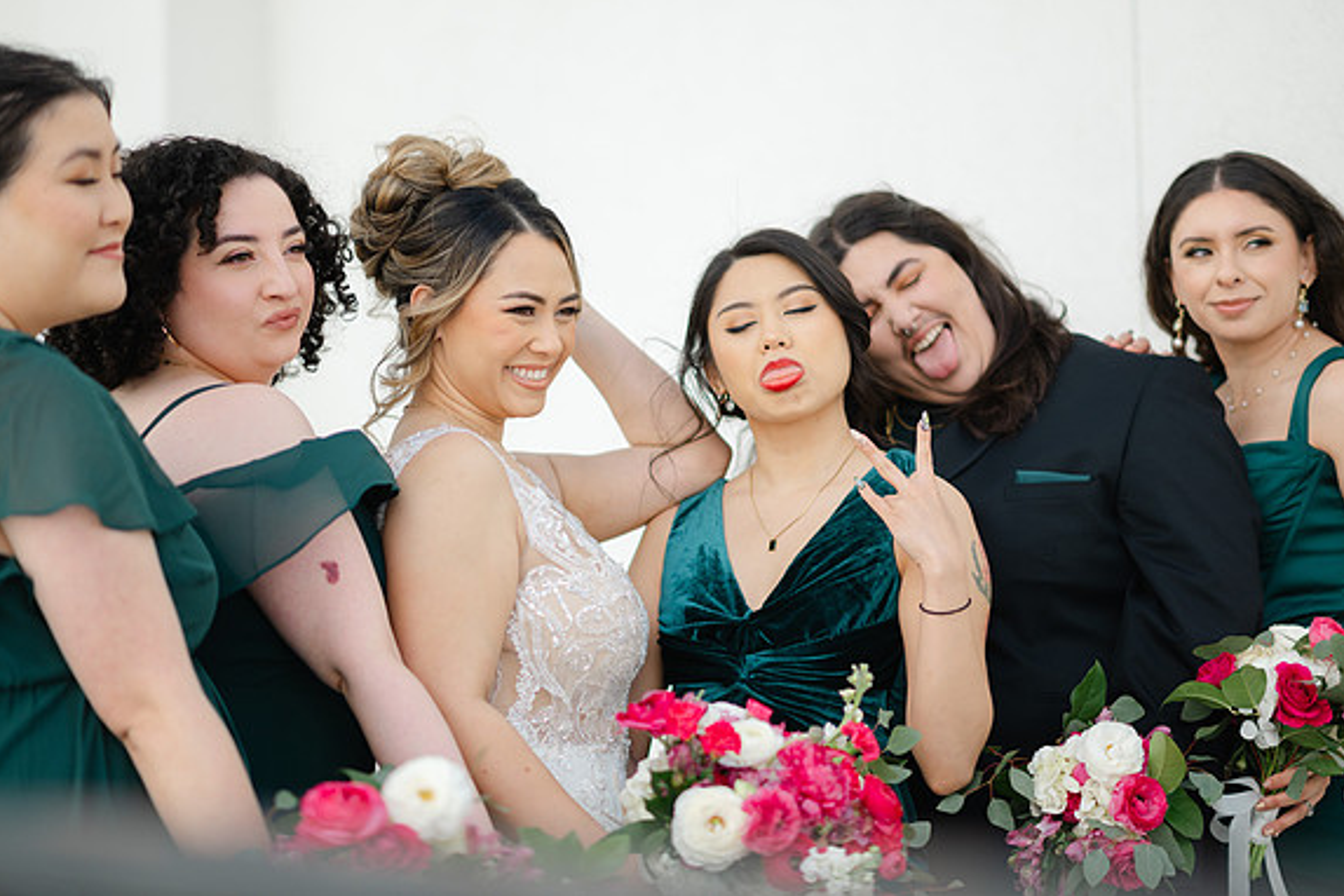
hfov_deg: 23.6
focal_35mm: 86
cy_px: 444
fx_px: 3210
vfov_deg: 15.9
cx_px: 671
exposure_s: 1/3200
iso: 80
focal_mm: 85
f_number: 1.8
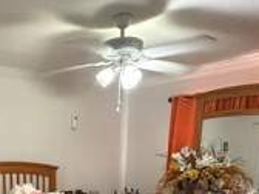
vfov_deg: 32.5
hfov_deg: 44.8
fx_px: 299
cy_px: 202
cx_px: 57
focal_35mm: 40
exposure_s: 1/60
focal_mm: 2.22
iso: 1000
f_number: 2.2
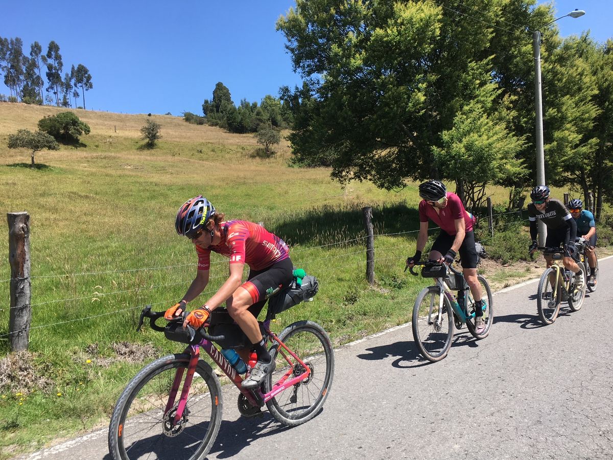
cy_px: 230
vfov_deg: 48.2
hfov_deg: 61.7
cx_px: 306
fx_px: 514
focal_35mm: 29
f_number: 2.2
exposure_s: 1/974
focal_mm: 4.15
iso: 25
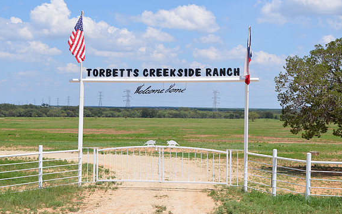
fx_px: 662
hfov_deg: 29.0
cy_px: 105
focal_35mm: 71
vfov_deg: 18.3
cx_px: 170
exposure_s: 1/320
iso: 100
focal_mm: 46
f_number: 9
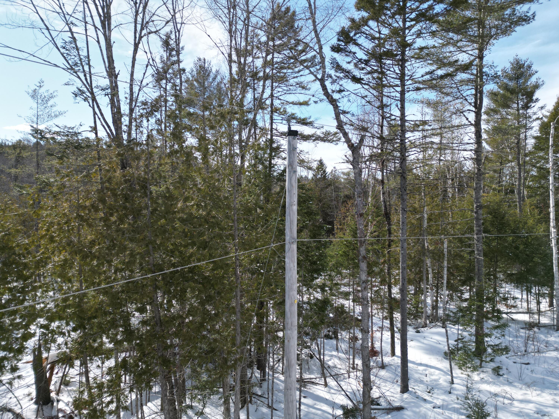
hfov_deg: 71.6
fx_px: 388
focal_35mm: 24
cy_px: 210
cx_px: 280
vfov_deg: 56.8
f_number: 1.7
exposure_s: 1/2500
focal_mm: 6.72
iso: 140
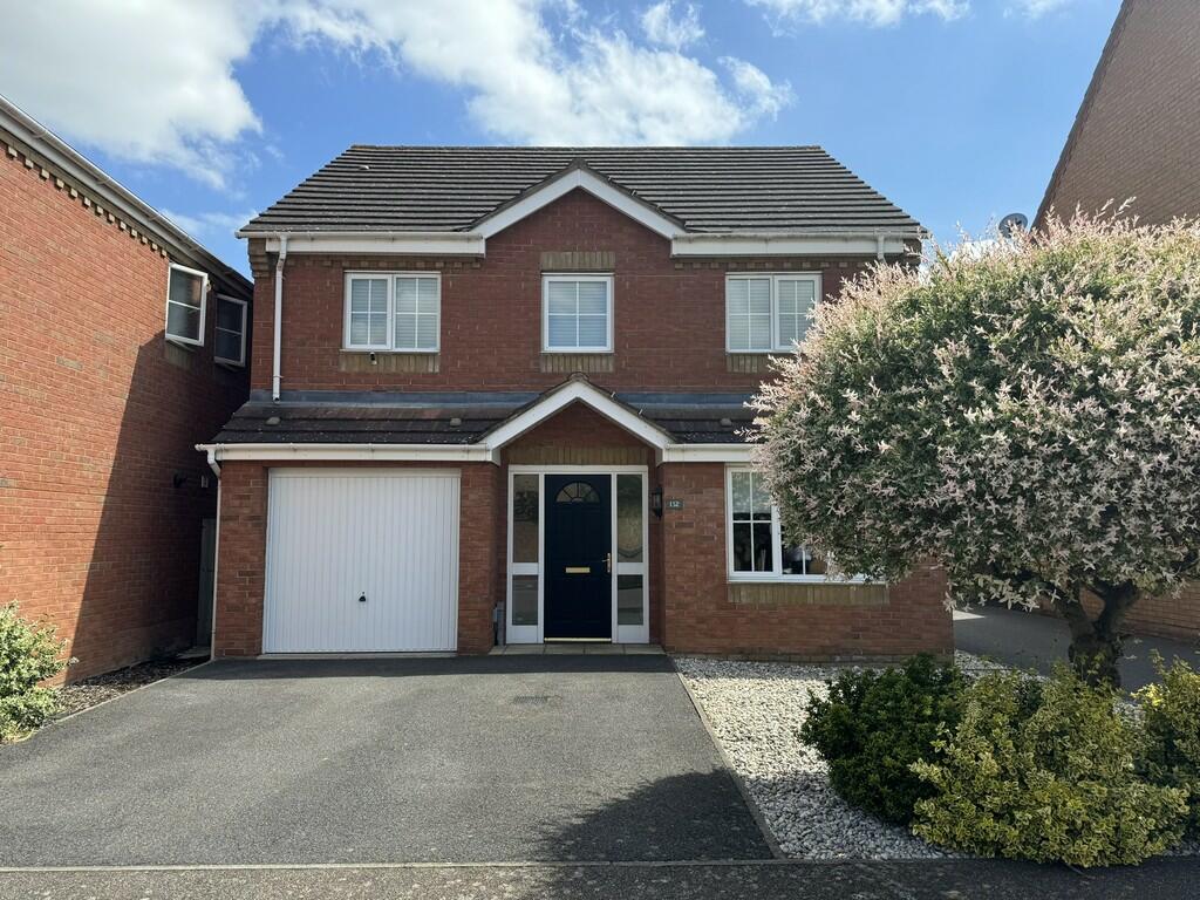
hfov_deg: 71.6
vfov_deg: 56.8
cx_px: 600
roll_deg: +0.5
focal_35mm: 24
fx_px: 832
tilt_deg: +5.8
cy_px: 450
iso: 80
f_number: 1.78
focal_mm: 6.76
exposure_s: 1/2833
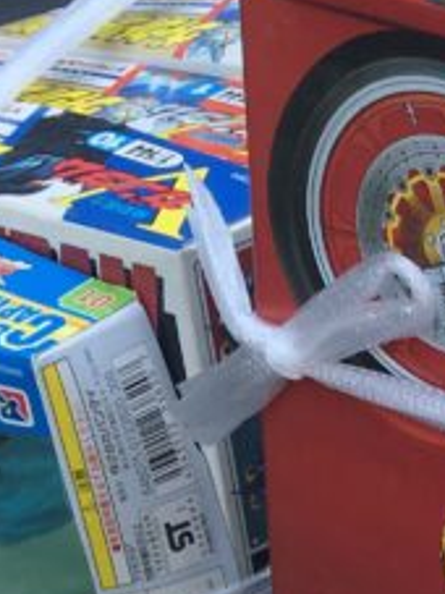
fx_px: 2248
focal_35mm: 131
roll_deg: +1.4
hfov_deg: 10.3
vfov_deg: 14.1
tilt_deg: -36.6
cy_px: 882
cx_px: 942
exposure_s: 1/288
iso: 25
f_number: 2.2
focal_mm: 4.15
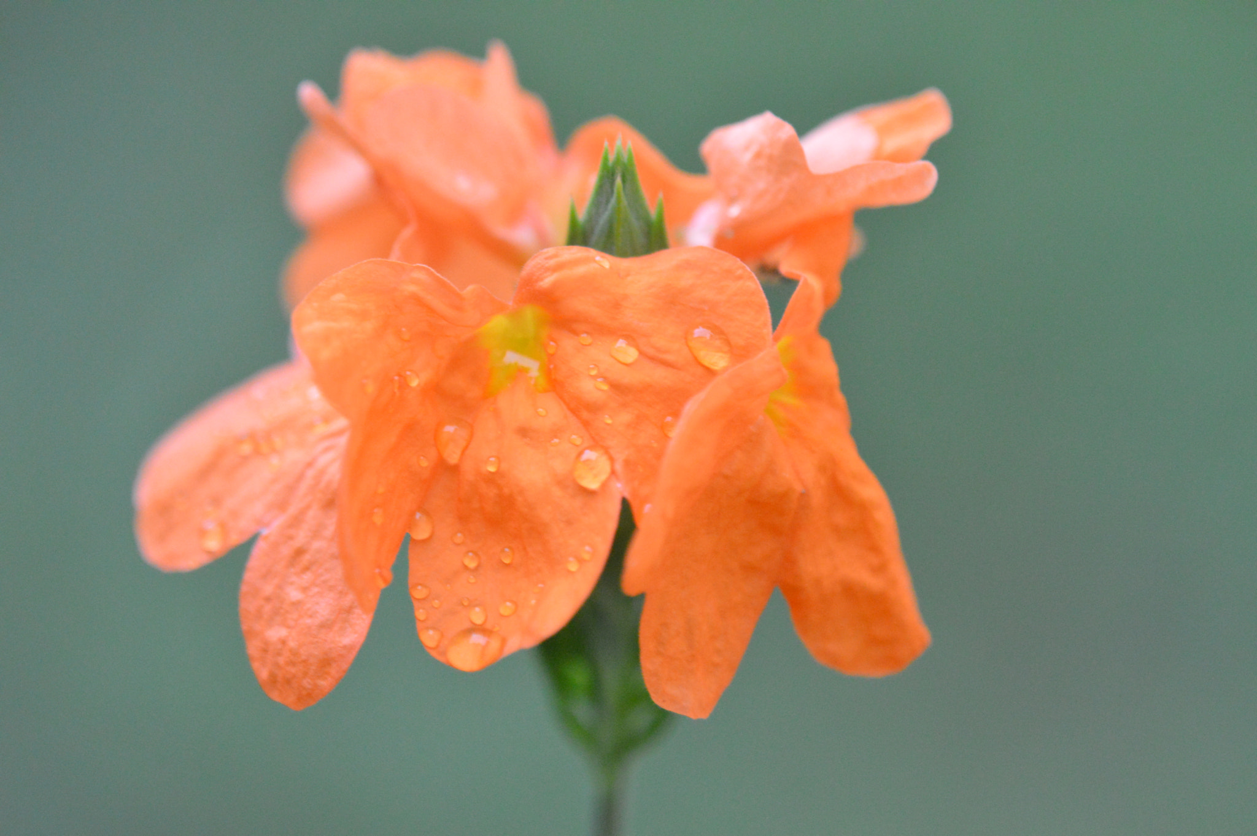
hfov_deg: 7.6
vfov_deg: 5.1
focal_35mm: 270
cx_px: 628
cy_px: 418
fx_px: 9420
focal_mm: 180
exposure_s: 1/200
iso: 3200
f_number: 4
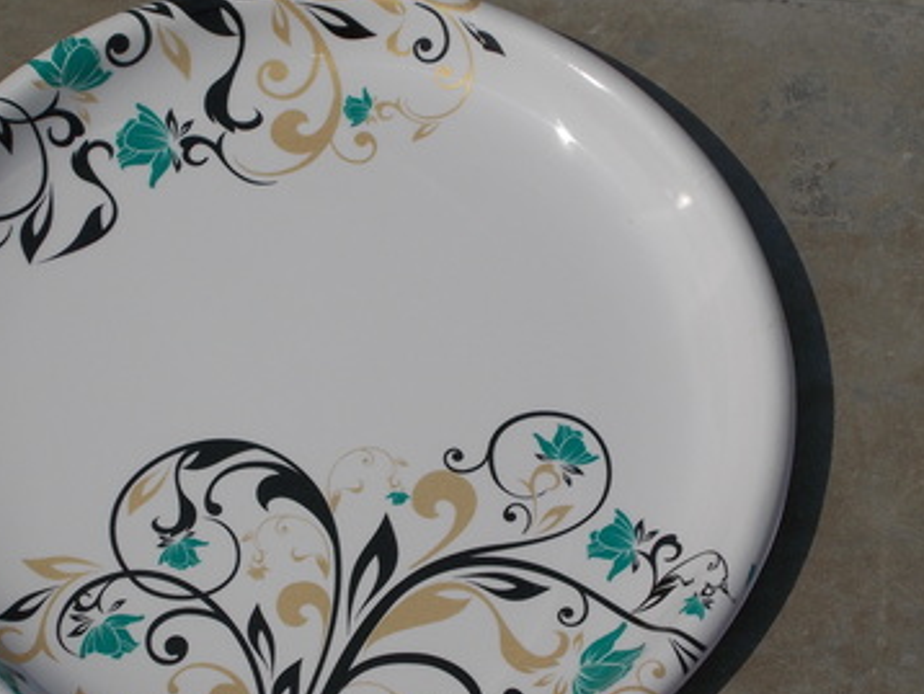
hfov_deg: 18.5
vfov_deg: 14.0
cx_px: 361
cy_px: 432
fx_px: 2831
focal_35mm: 106
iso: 80
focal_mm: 13.5
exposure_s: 1/250
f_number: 14.5
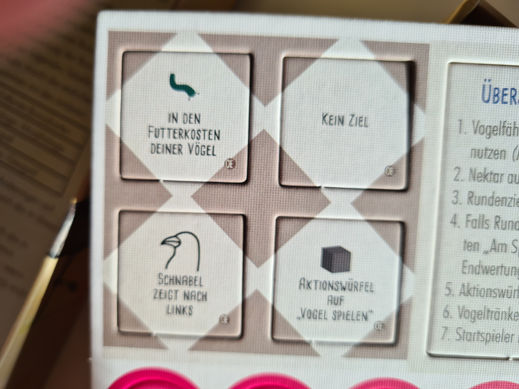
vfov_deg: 53.1
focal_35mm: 26
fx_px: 390
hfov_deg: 67.3
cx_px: 260
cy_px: 194
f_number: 1.8
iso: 50
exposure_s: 1/248
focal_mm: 5.4
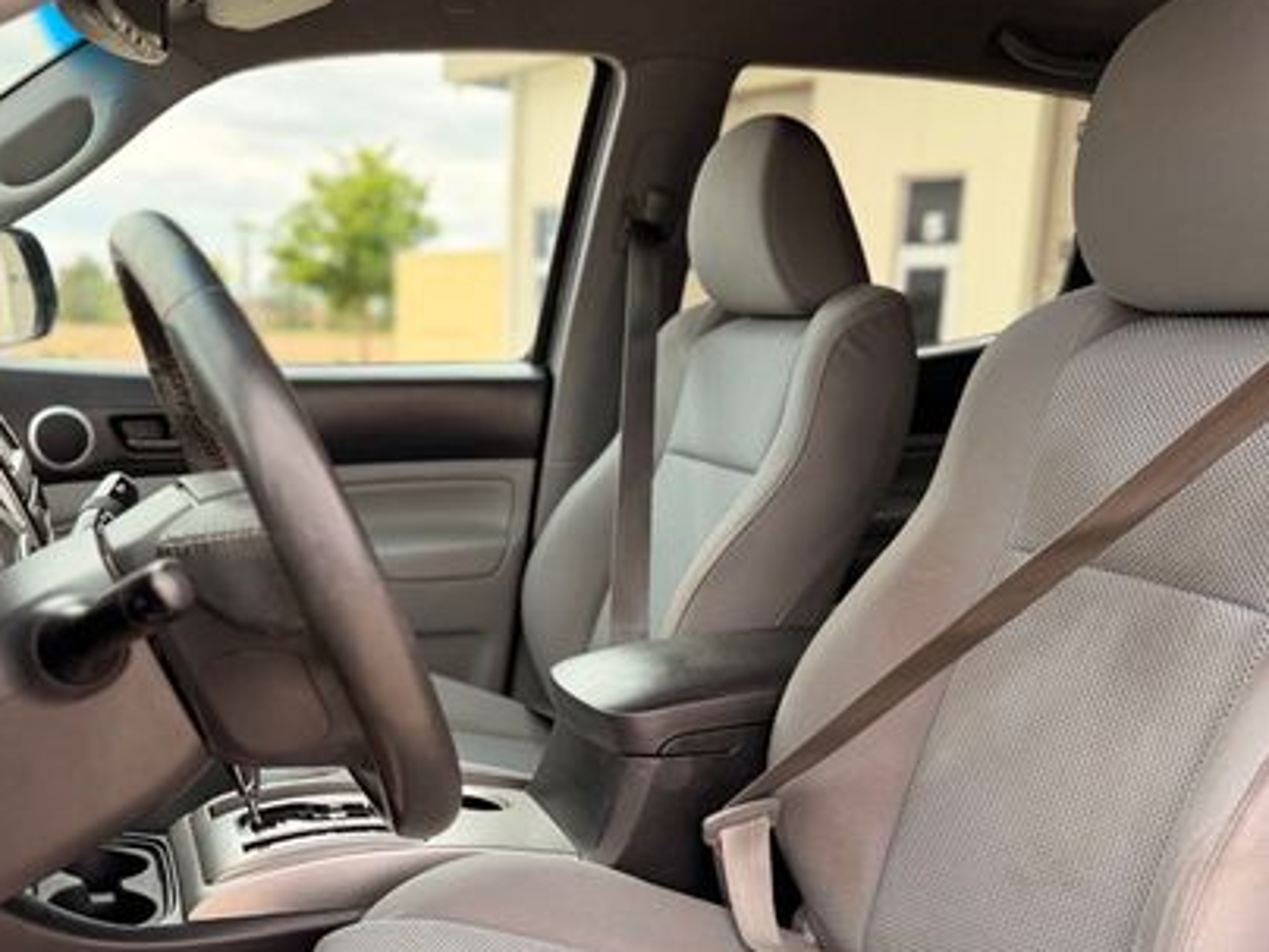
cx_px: 575
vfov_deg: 37.0
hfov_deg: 48.9
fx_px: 1393
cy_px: 685
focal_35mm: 38
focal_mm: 6.76
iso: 100
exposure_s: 1/426
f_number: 1.78
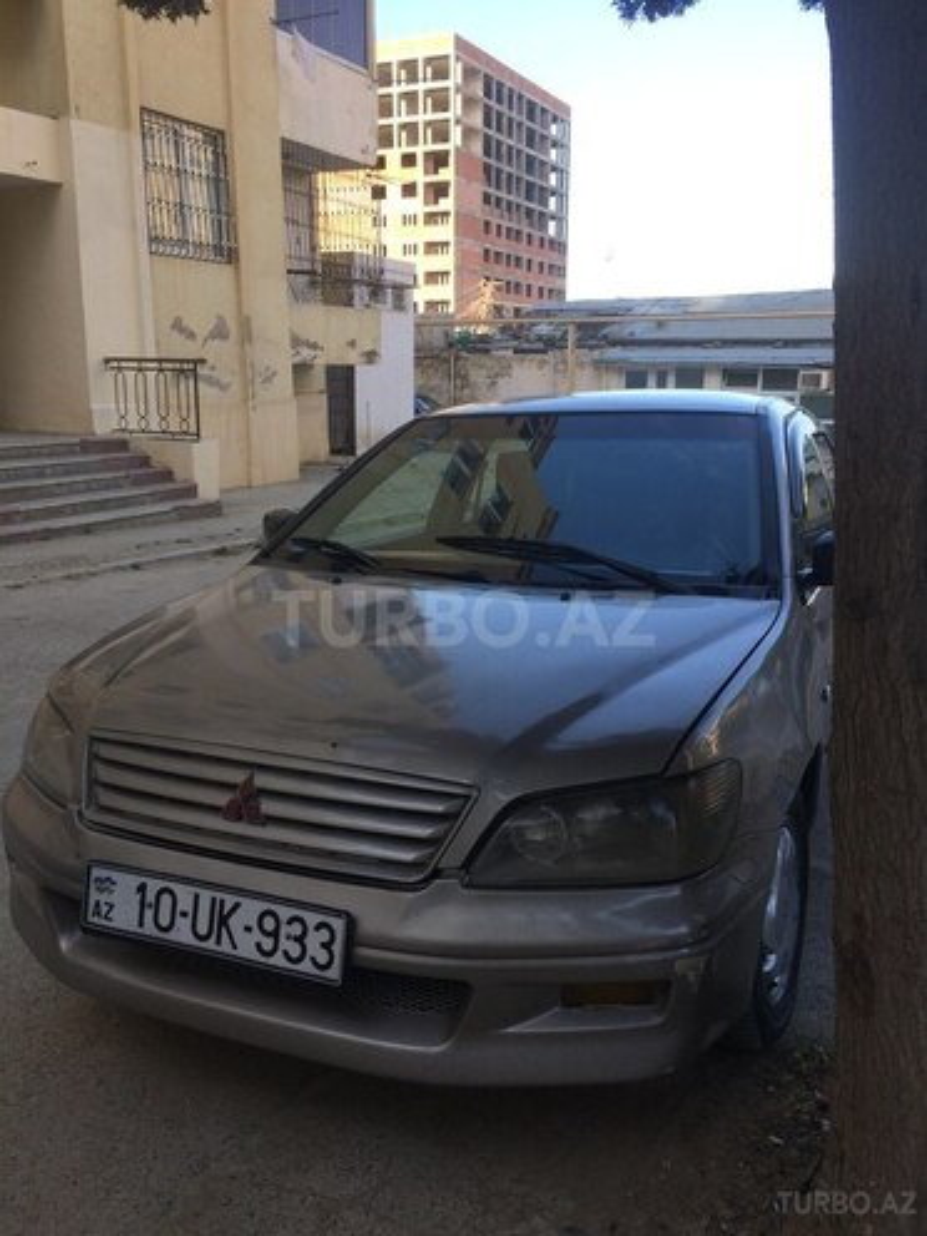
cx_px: 464
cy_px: 618
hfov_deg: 48.2
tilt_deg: -15.6
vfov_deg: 61.7
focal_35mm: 29
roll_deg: +1.0
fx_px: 1035
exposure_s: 1/376
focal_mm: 4.15
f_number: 2.2
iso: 32
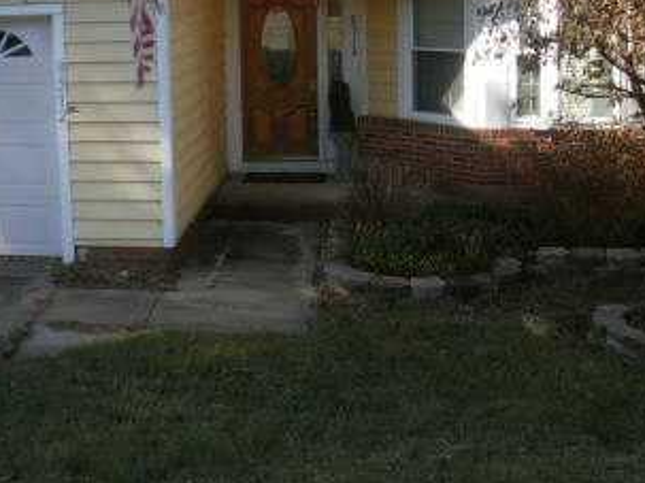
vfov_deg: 25.4
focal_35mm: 55
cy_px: 15
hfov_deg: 34.6
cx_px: 215
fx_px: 1024
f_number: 2.6
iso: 100
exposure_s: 1/640
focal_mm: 4.65
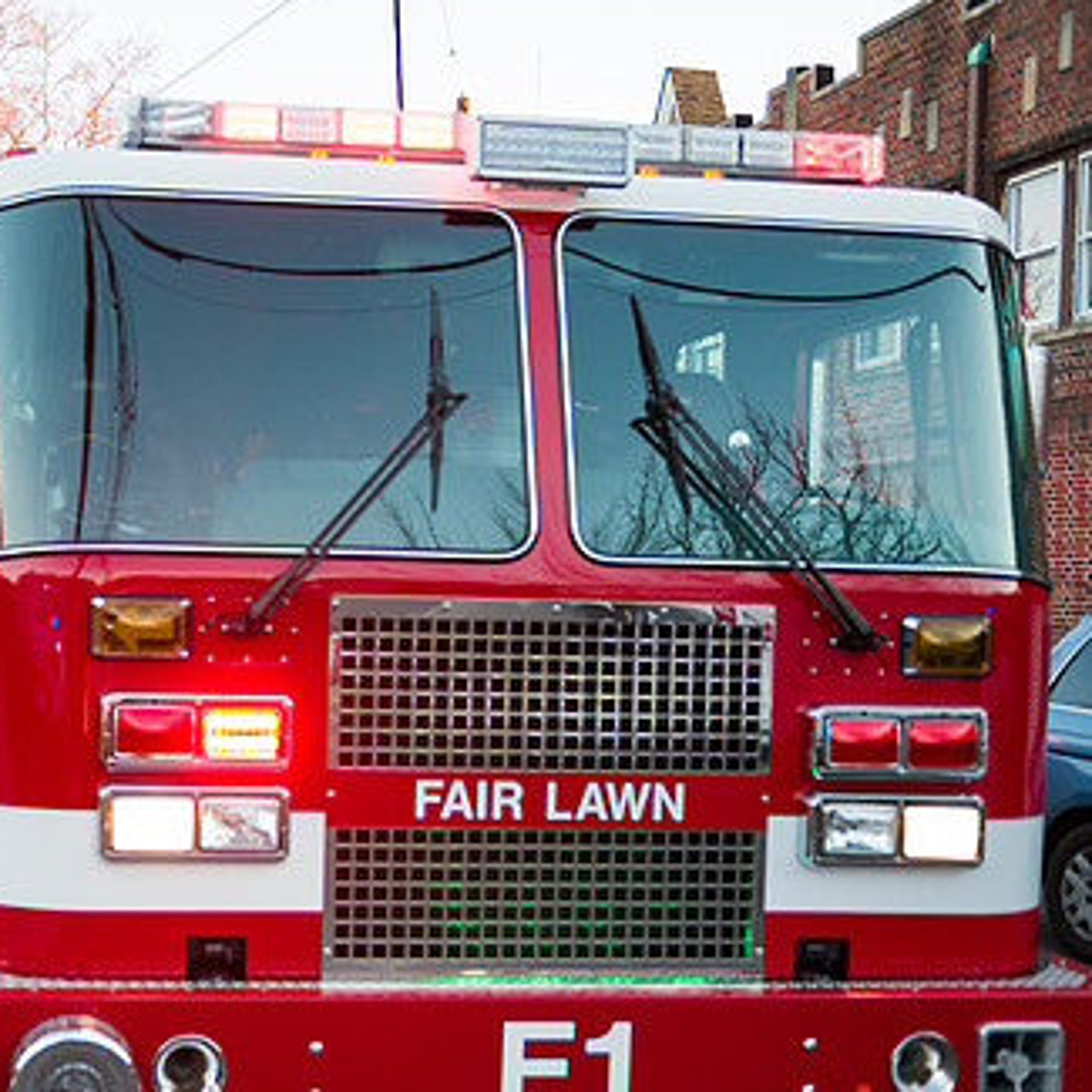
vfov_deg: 38.3
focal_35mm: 44
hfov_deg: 36.1
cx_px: 121
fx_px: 1570
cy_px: 612
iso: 640
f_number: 3.2
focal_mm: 29
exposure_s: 1/320
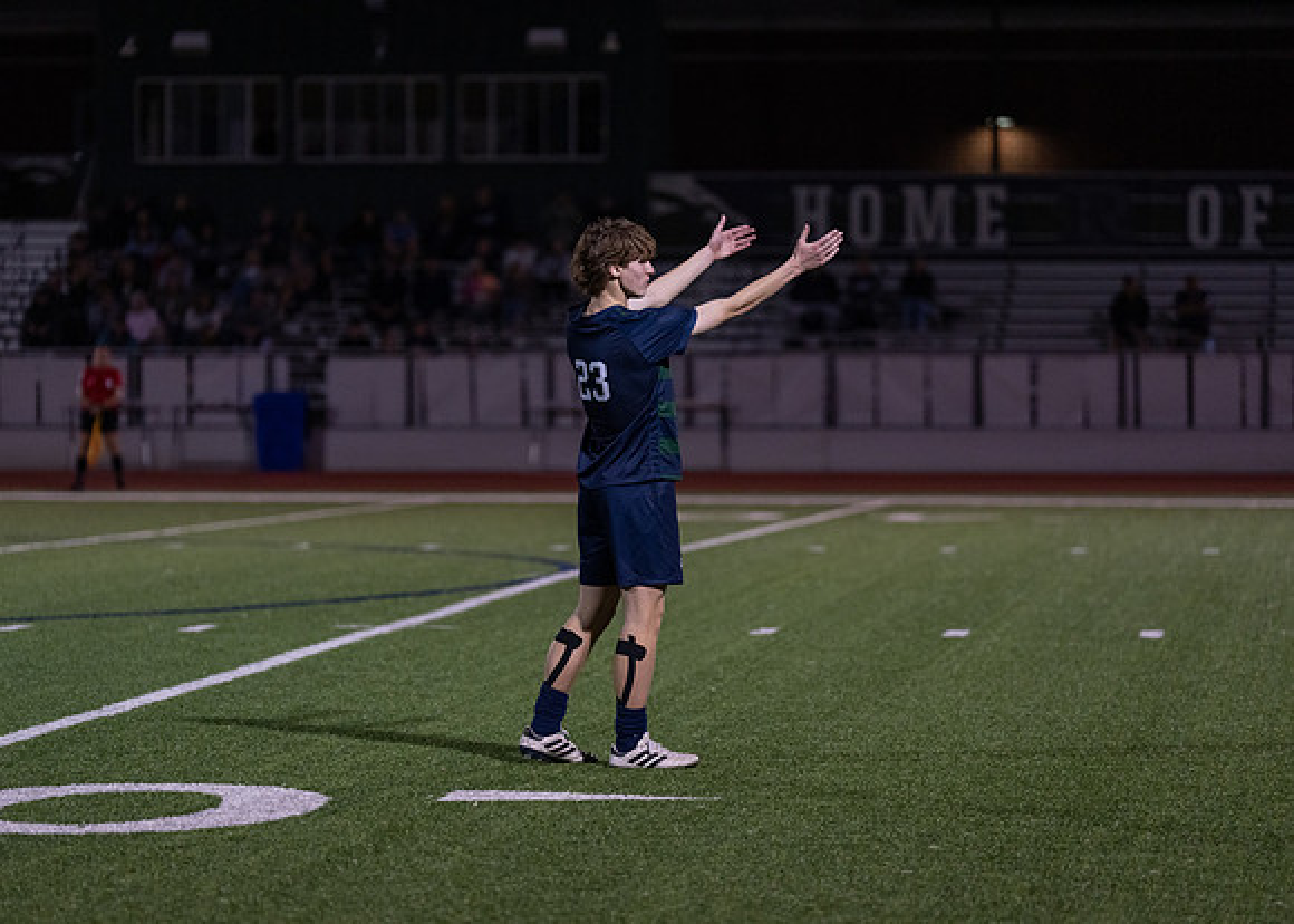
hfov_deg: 13.3
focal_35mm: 152
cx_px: 597
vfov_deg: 9.5
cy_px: 462
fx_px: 5567
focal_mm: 143
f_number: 2.8
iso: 2500
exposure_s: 1/1250
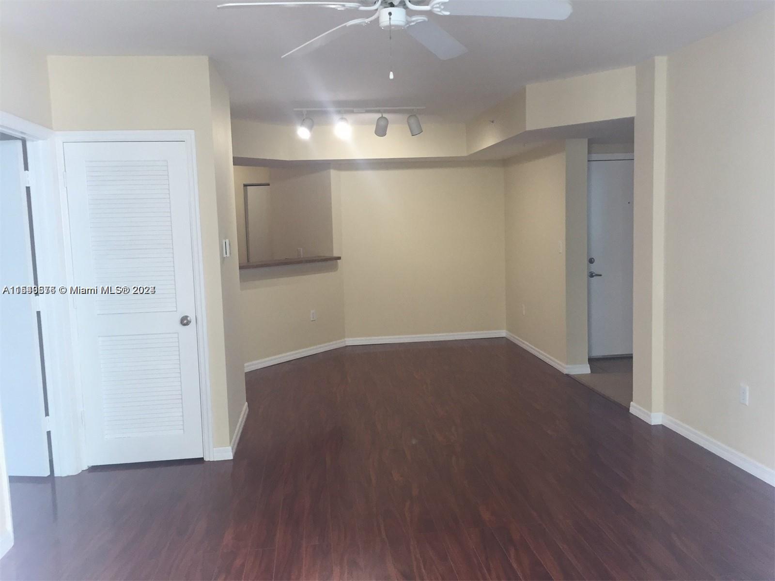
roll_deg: +2.7
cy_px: 290
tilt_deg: -5.7
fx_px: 649
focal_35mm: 29
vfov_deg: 48.2
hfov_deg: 61.7
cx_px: 388
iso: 32
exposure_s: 1/30
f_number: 2.2
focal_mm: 4.15
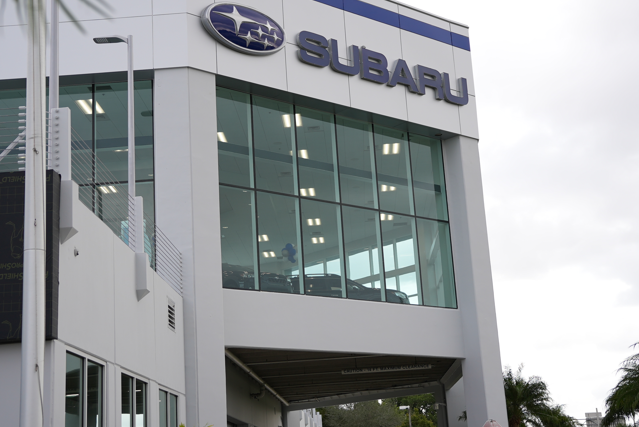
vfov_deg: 22.5
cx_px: 315
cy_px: 168
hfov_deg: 33.2
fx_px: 1073
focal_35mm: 60
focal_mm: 45.3
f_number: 2.8
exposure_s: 1/1250
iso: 250
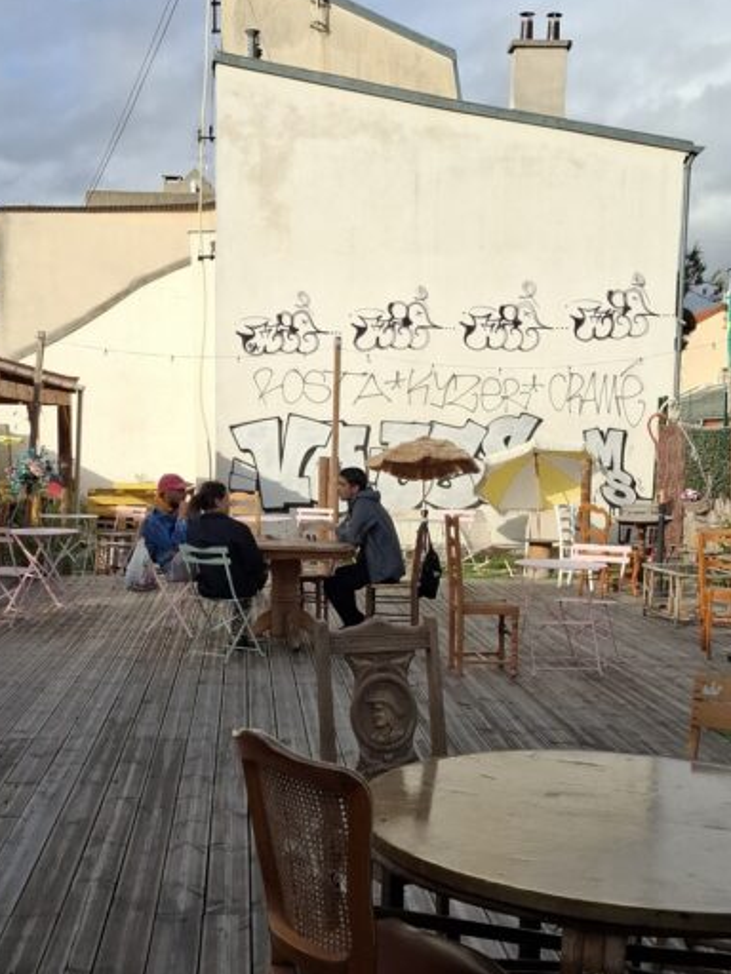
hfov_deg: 31.5
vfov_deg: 41.0
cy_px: 595
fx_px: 1295
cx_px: 308
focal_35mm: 46
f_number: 1.8
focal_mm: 5.54
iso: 50
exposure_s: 1/1792
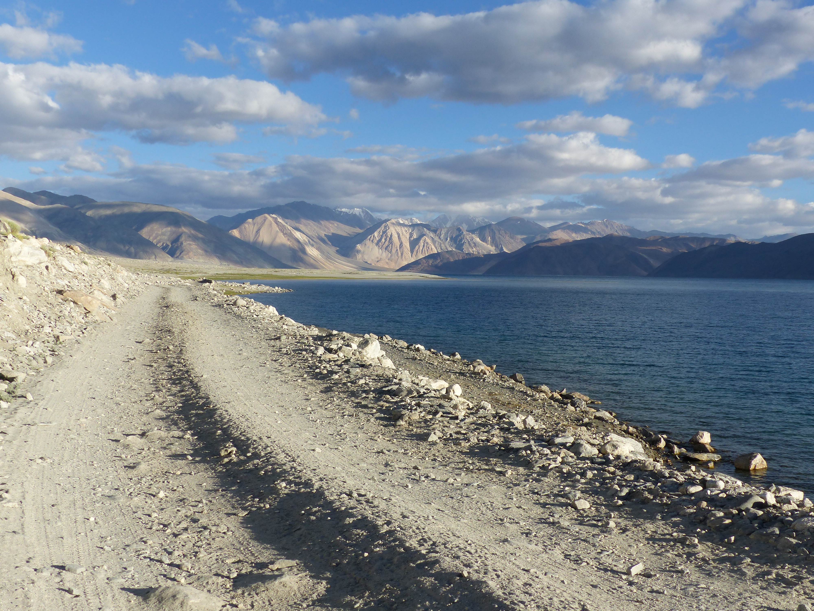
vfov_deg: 34.3
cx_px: 407
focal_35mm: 42
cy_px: 306
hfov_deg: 44.8
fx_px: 988
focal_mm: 7.6
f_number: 4
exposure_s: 1/800
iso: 100
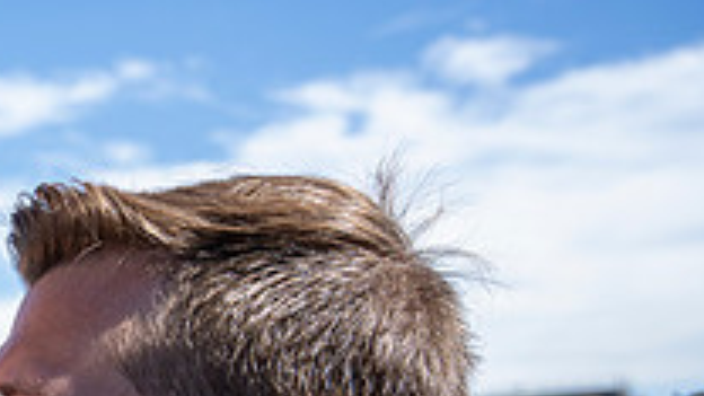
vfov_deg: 16.1
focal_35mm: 70
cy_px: 543
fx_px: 1307
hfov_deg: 25.5
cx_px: -234
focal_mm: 24
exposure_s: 1/250
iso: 80
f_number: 4.5
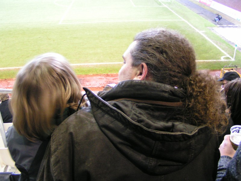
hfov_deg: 49.0
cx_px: 120
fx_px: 265
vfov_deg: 37.7
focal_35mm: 38
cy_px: 90
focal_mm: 5.8
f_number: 2.8
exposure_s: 1/6
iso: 200
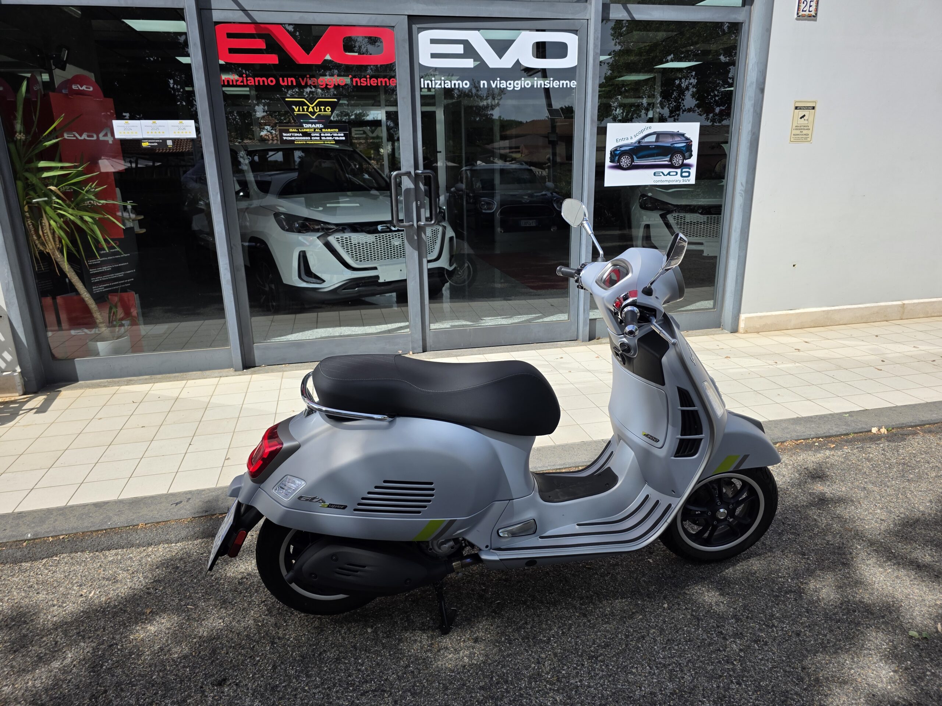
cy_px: 353
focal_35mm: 23
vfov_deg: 58.9
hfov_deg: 73.9
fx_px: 626
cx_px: 471
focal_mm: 6.3
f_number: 1.7
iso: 80
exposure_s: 1/4650
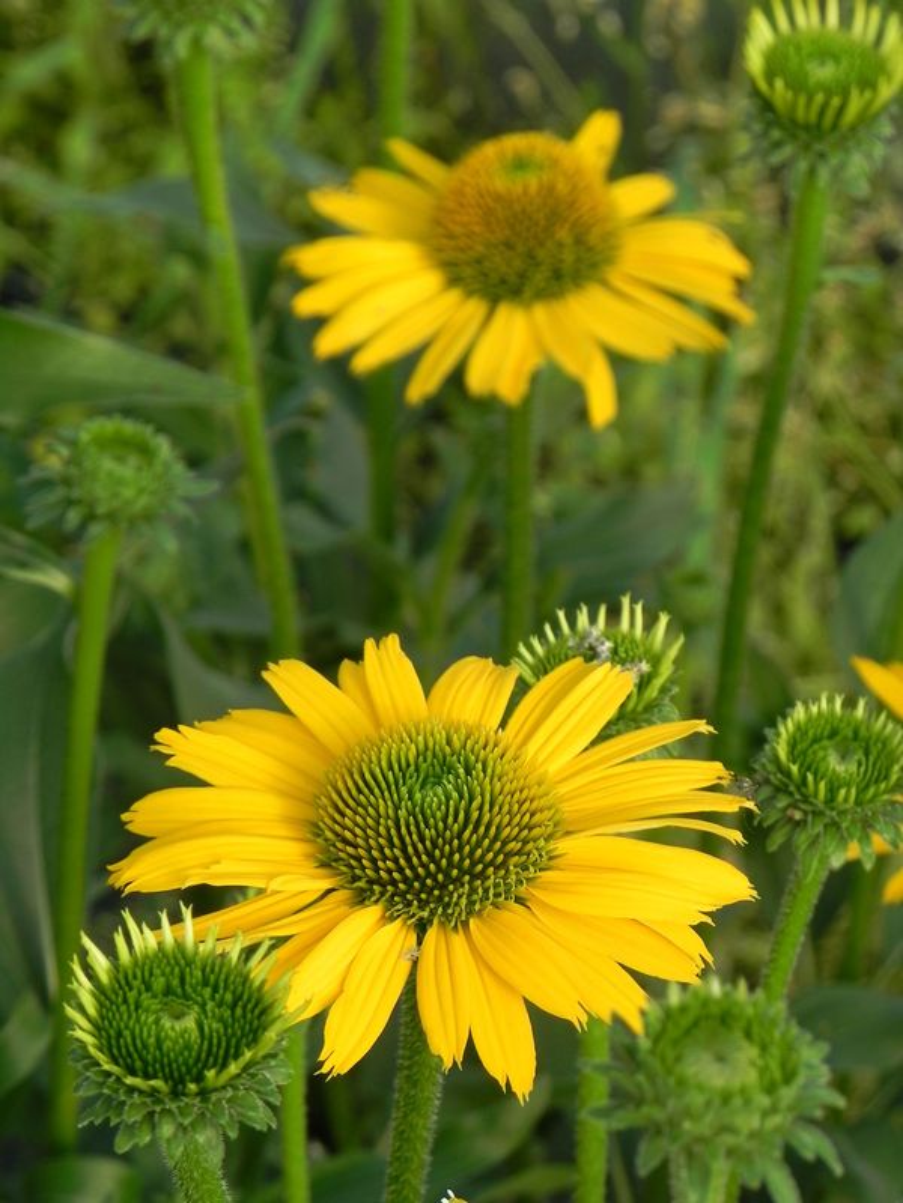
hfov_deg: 9.2
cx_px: 452
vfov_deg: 12.2
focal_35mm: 162
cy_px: 602
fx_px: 5635
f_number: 5
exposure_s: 1/400
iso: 160
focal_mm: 28.8
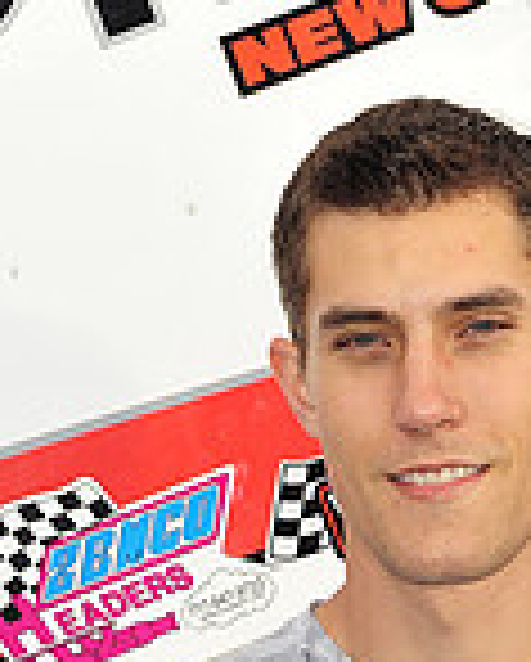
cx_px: 495
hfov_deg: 8.3
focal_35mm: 185
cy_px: 657
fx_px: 3627
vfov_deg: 10.3
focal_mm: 50
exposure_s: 1/250
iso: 500
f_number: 8
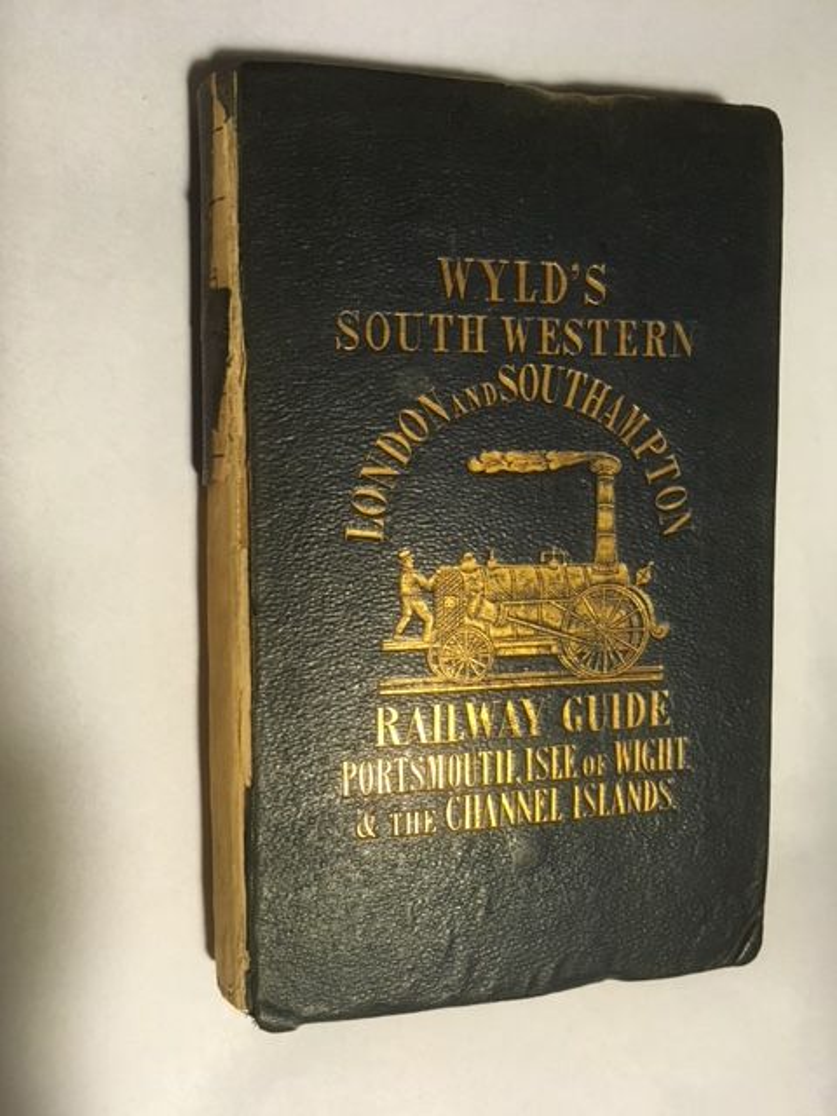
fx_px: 935
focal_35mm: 29
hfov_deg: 48.2
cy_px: 558
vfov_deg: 61.7
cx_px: 418
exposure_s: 1/33
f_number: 2.2
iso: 200
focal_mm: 4.15
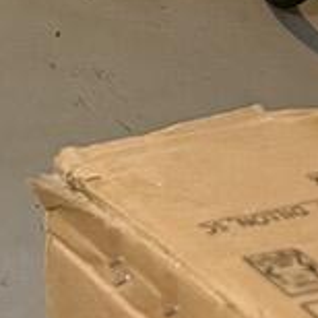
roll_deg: -1.4
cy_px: -706
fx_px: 1829
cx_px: -450
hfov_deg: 9.0
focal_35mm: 176
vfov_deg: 8.1
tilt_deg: -3.2
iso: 640
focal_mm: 6.76
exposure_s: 1/60
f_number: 1.78
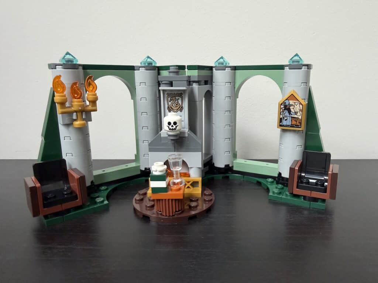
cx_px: 189
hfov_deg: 71.6
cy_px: 142
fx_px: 262
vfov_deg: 56.8
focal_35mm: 24
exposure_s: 1/121
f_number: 2.2
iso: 320
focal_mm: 2.22
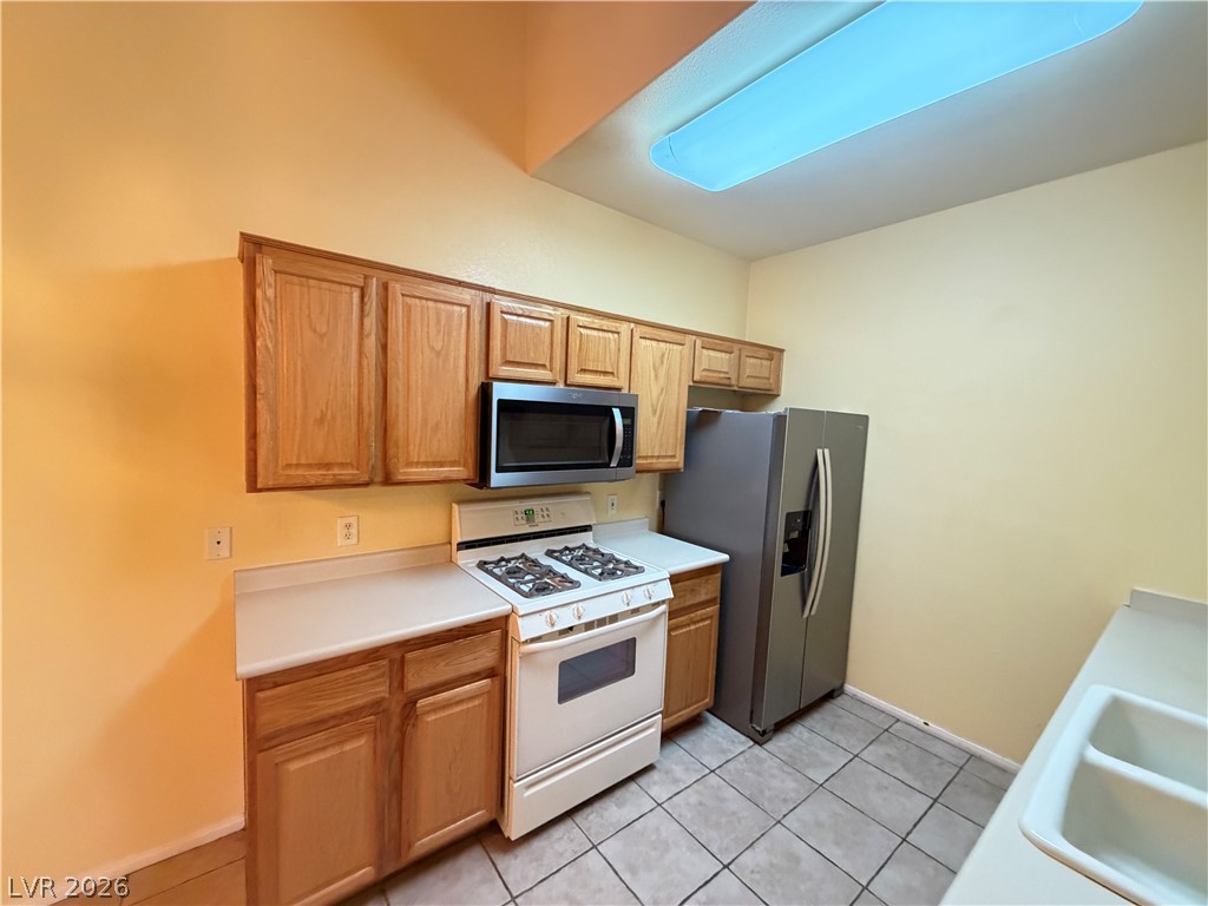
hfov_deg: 102.1
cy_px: 453
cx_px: 604
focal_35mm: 14
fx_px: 489
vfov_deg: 85.7
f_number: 2.2
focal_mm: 2.22
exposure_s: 1/60
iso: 800
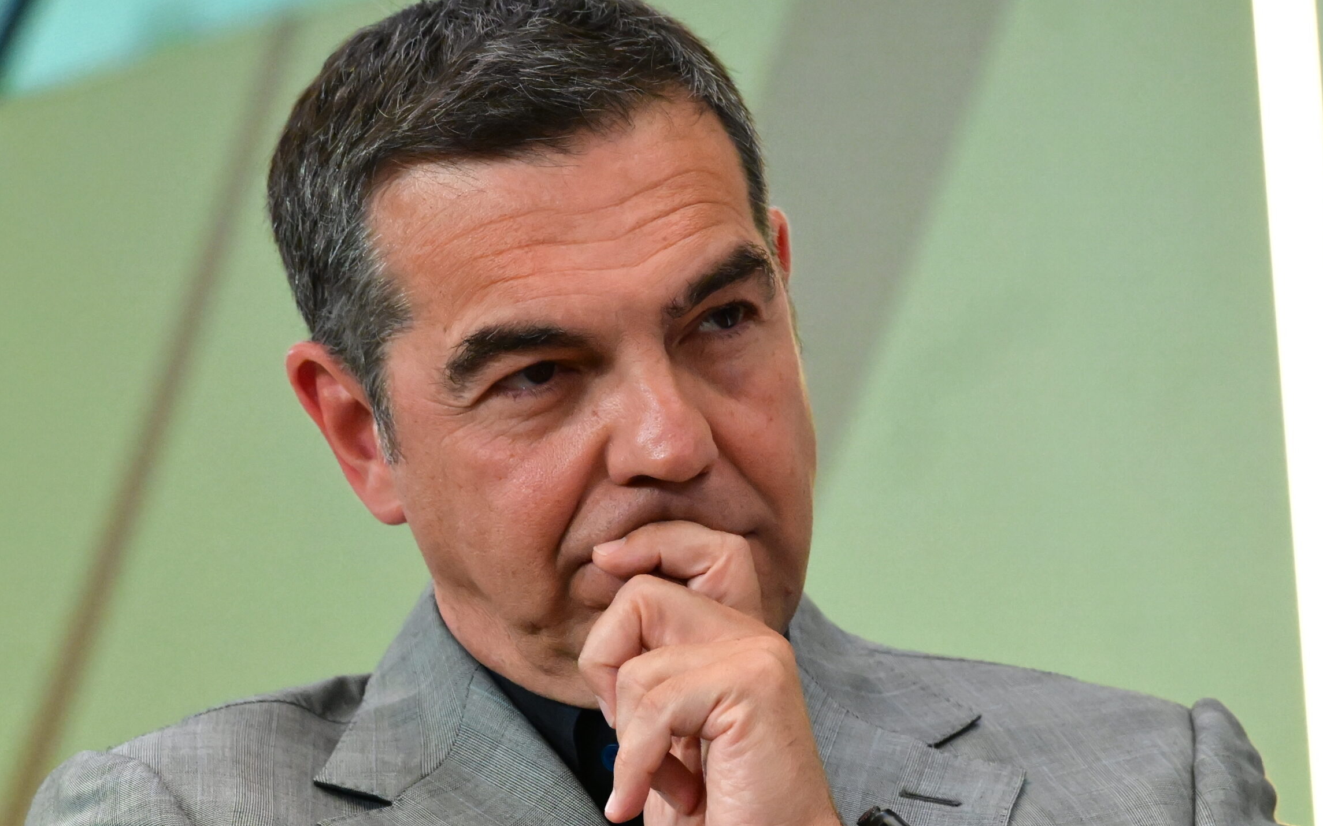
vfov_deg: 3.8
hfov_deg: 6.1
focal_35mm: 342
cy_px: 465
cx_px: 647
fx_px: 12330
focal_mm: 200
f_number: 4.5
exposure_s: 1/400
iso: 8000
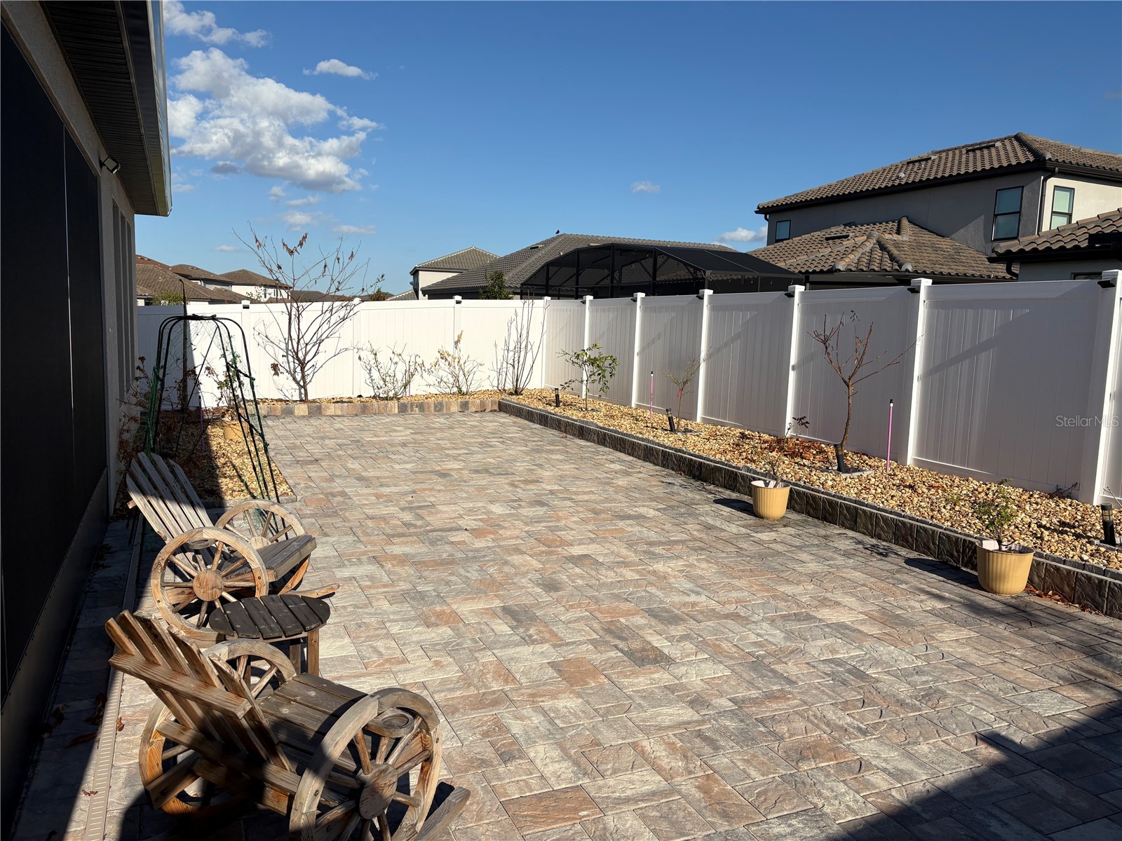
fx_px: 843
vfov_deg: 53.1
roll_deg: -1.1
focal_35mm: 26
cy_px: 420
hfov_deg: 67.3
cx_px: 561
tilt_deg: -6.6
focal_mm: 5.96
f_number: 1.6
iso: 50
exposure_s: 1/6993
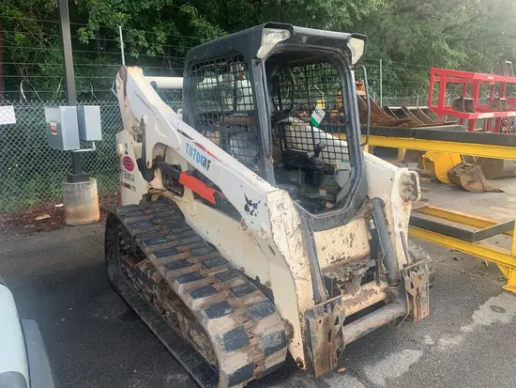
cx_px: 258
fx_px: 388
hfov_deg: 67.3
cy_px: 194
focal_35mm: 26
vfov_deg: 53.1
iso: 25
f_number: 1.8
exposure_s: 1/122
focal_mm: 4.25
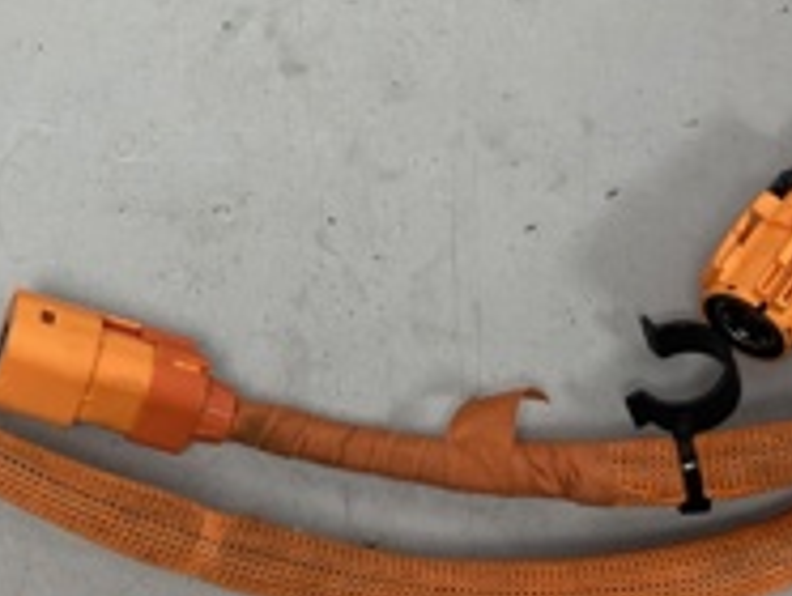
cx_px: 17
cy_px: -81
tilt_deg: -56.8
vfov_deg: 16.6
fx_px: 1970
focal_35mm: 86
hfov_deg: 22.0
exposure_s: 1/100
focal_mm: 5.1
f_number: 1.6
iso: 80
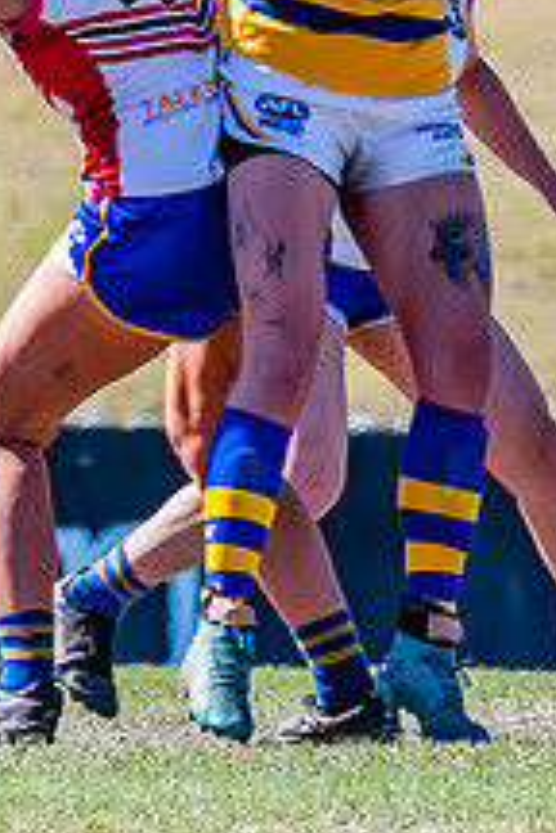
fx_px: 49851
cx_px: 524
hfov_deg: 0.6
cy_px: 78
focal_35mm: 2152
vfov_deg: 1.0
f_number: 8
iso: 800
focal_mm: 420
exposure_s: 1/1600
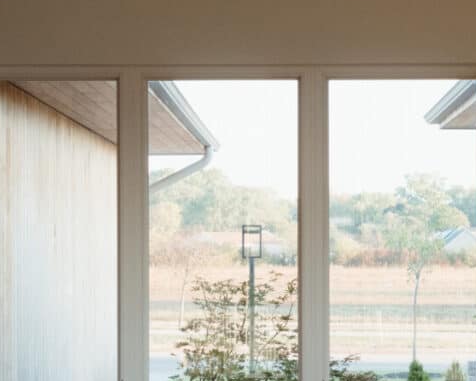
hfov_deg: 18.1
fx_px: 1494
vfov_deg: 14.5
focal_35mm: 106
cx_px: 248
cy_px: 256
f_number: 3.6
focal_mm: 23
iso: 1000
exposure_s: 1/250
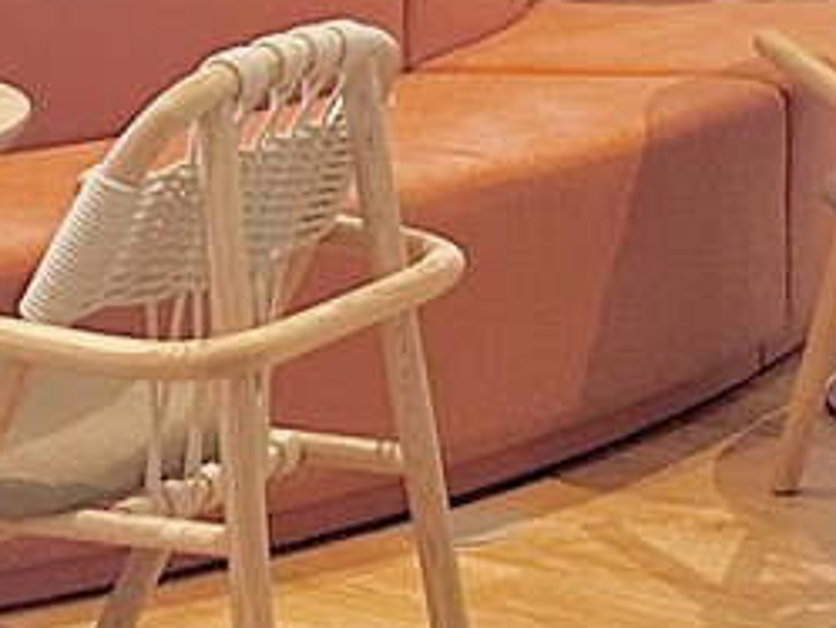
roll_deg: +0.0
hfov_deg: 11.6
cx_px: 1635
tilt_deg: +0.1
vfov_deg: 9.1
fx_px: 3721
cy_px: -588
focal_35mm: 154
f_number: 1.78
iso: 250
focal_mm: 6.86
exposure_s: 1/86
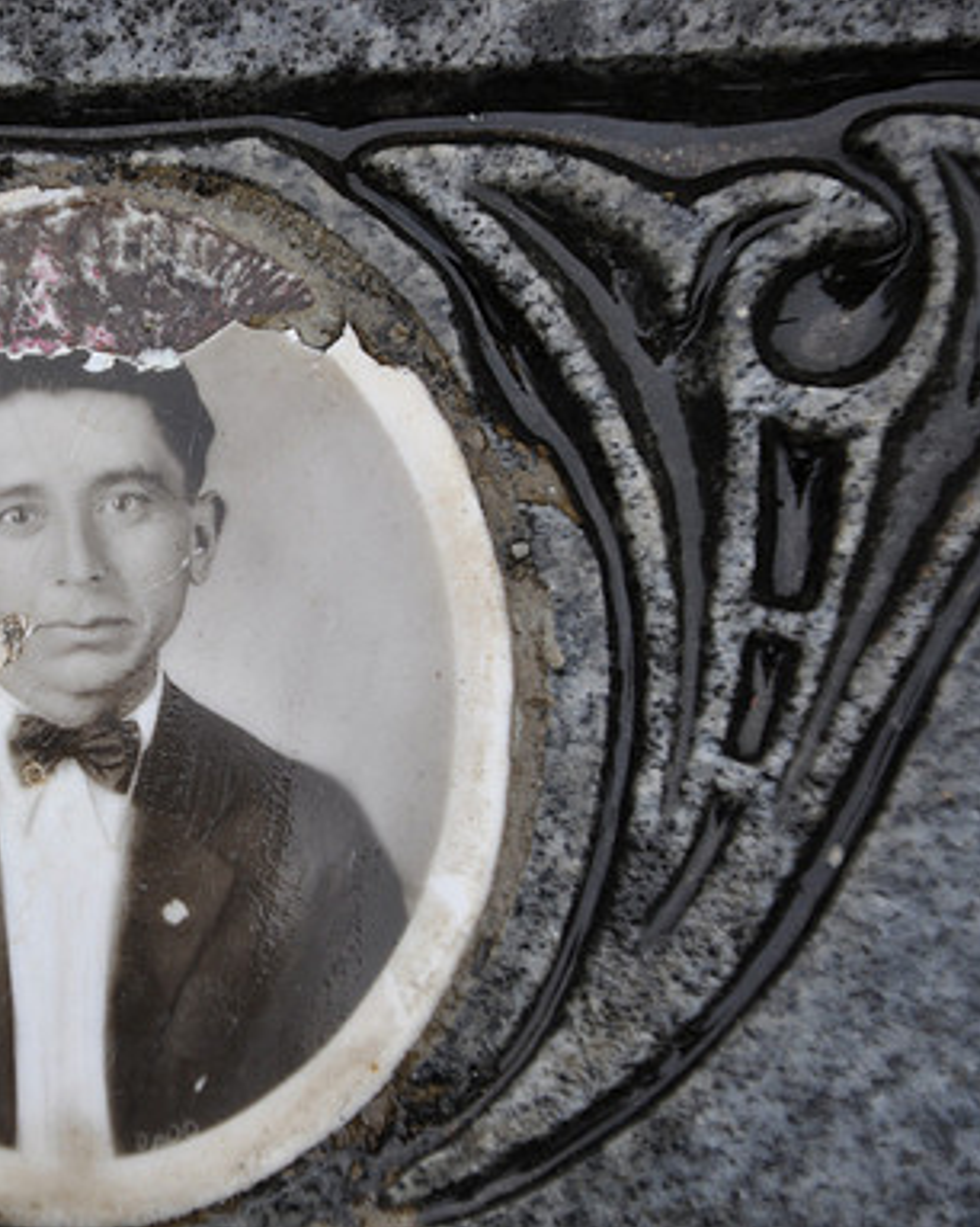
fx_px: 8117
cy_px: 614
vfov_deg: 8.6
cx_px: 102
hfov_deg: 6.9
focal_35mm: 224
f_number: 5.6
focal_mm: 105
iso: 200
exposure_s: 1/125
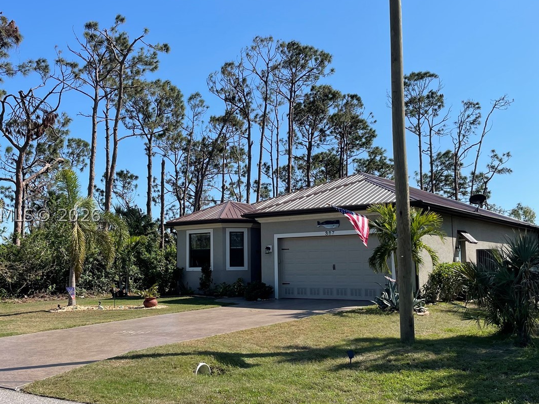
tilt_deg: +6.7
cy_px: 215
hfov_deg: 47.8
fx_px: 607
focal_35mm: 39
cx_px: 256
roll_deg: +0.0
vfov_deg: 36.8
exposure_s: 1/3125
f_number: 1.6
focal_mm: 4.2
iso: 32
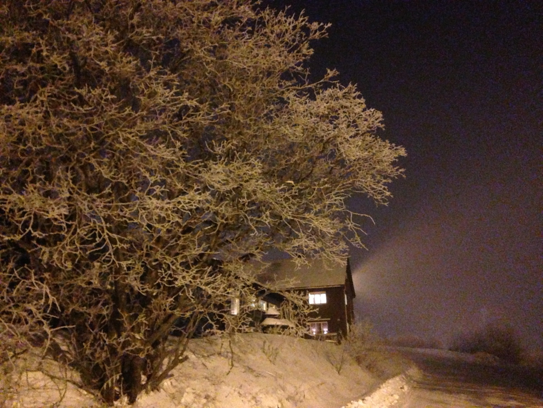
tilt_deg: +17.2
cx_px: 272
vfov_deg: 42.9
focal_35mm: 33
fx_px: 518
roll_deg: +0.7
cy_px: 204
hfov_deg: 55.4
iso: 1600
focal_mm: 4.12
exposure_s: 1/17
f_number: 2.4
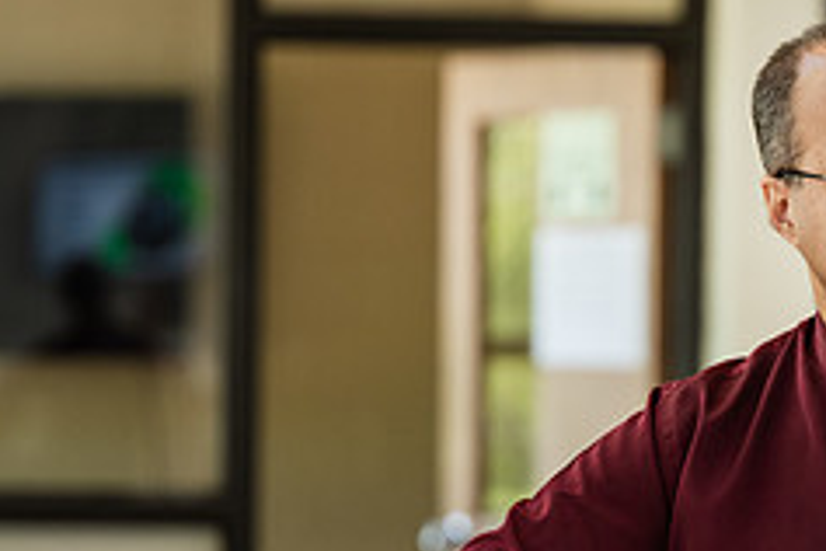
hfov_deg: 7.3
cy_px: 445
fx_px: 6447
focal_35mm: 281
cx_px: 756
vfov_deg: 4.9
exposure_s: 1/200
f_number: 3.2
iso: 640
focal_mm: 115
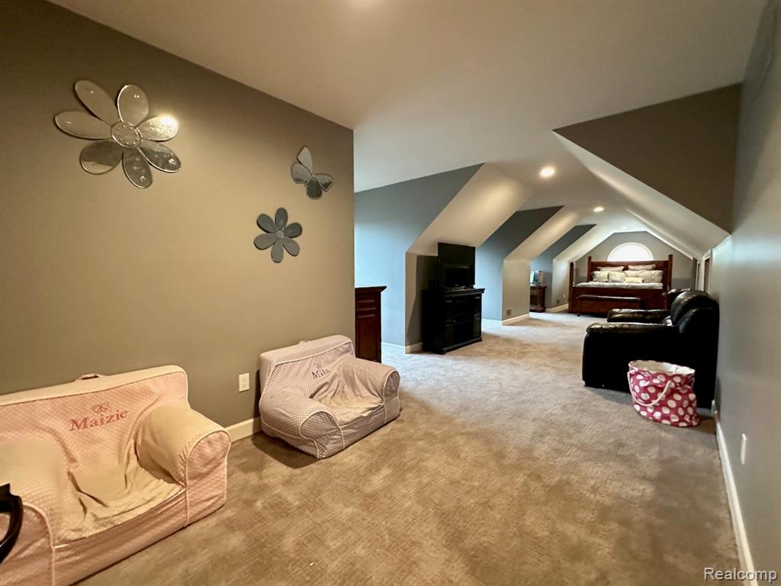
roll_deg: +3.8
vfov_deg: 85.7
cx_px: 390
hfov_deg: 102.1
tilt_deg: -4.4
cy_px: 293
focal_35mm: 14
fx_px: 316
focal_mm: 2.22
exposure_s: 1/60
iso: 800
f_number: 2.2
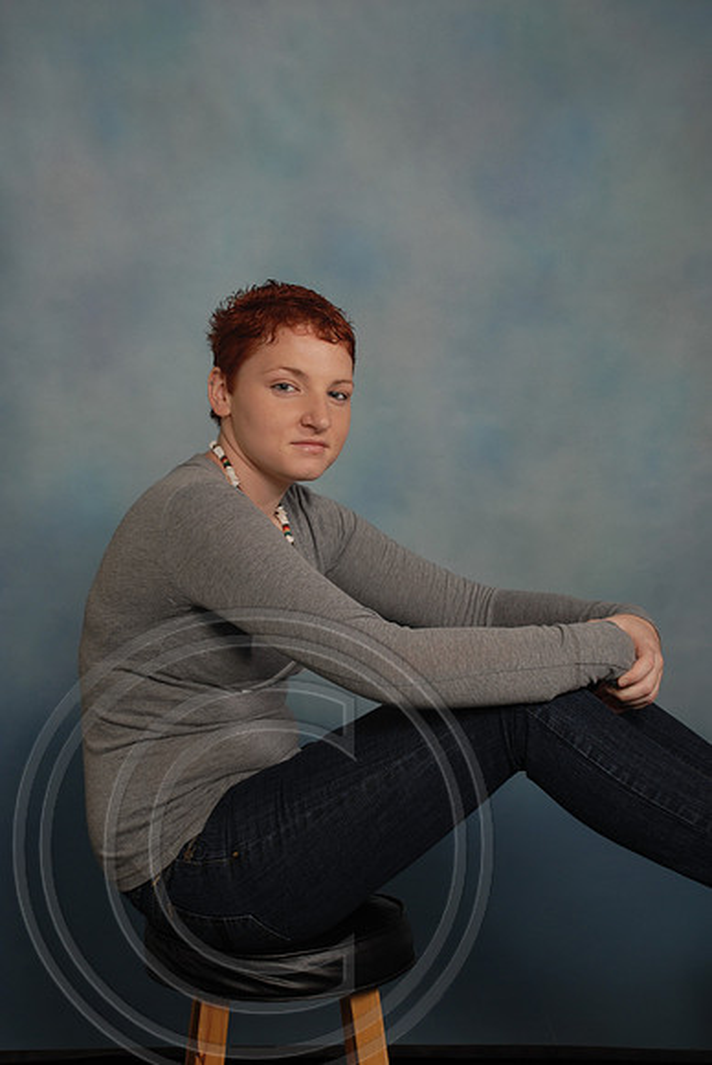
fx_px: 1776
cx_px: 356
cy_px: 532
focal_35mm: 60
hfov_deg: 22.7
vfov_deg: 33.4
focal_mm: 40
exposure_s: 1/125
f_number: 5.6
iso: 100
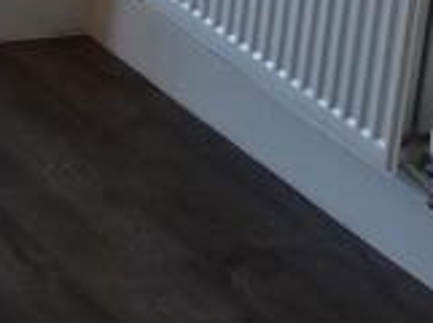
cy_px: -374
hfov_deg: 11.7
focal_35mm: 153
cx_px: -414
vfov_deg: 9.0
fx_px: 1910
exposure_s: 1/60
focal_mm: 4.3
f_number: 3.3
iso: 200
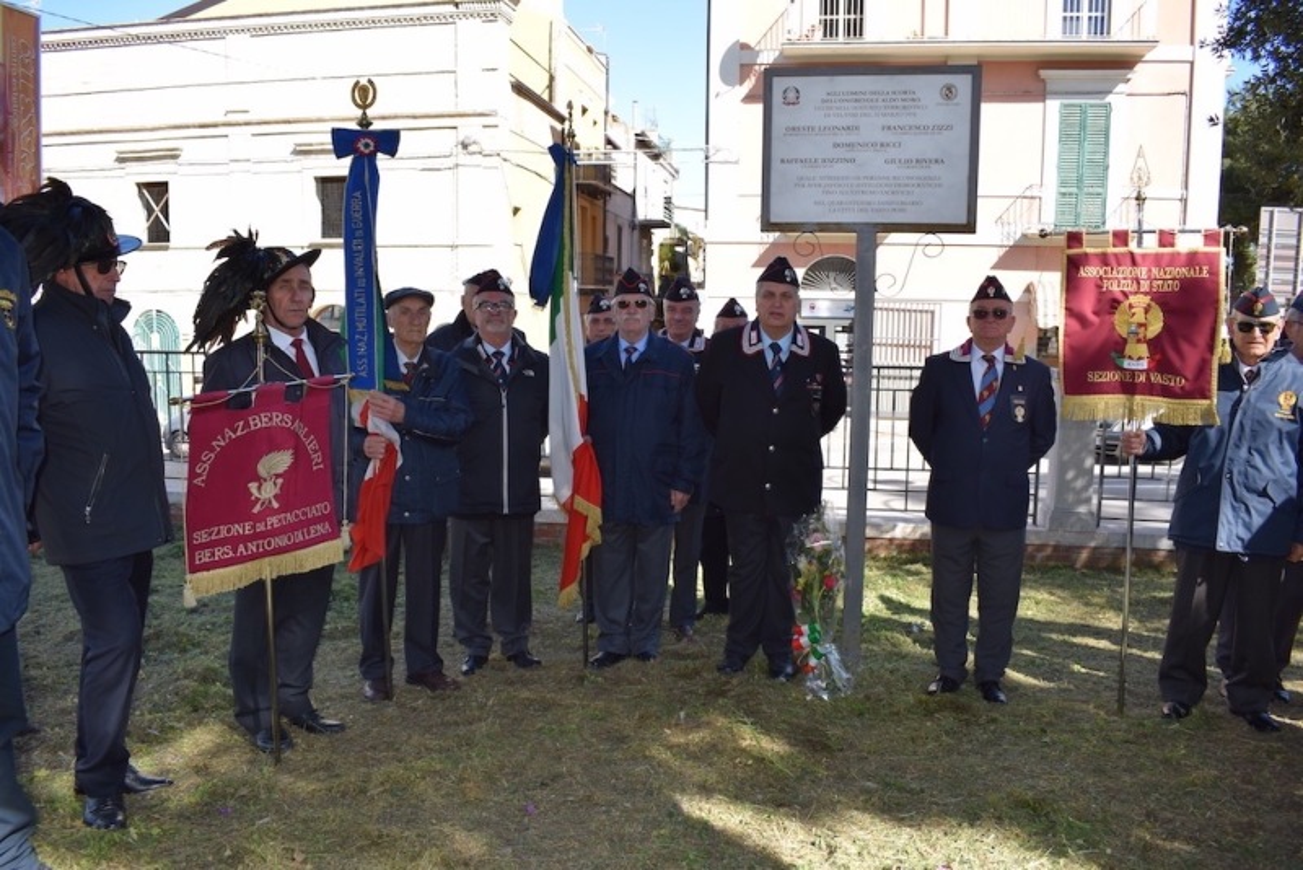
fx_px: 978
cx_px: 652
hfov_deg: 67.4
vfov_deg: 48.0
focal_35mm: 27
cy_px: 435
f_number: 6.3
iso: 100
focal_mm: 18
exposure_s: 1/160
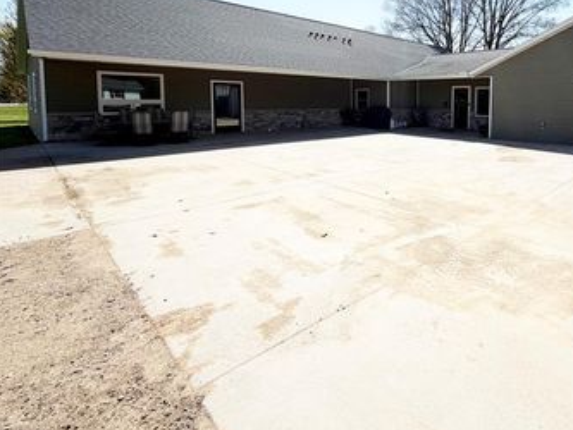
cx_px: 423
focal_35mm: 21
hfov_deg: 73.9
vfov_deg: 60.7
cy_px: 120
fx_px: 348
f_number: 2.2
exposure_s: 1/1259
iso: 20
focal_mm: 2.22
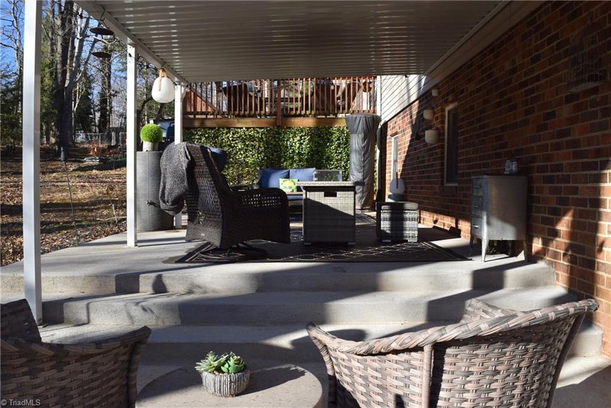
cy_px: 204
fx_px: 458
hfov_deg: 67.4
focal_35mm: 27
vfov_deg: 47.9
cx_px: 306
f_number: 8
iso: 220
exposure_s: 1/250
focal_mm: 18
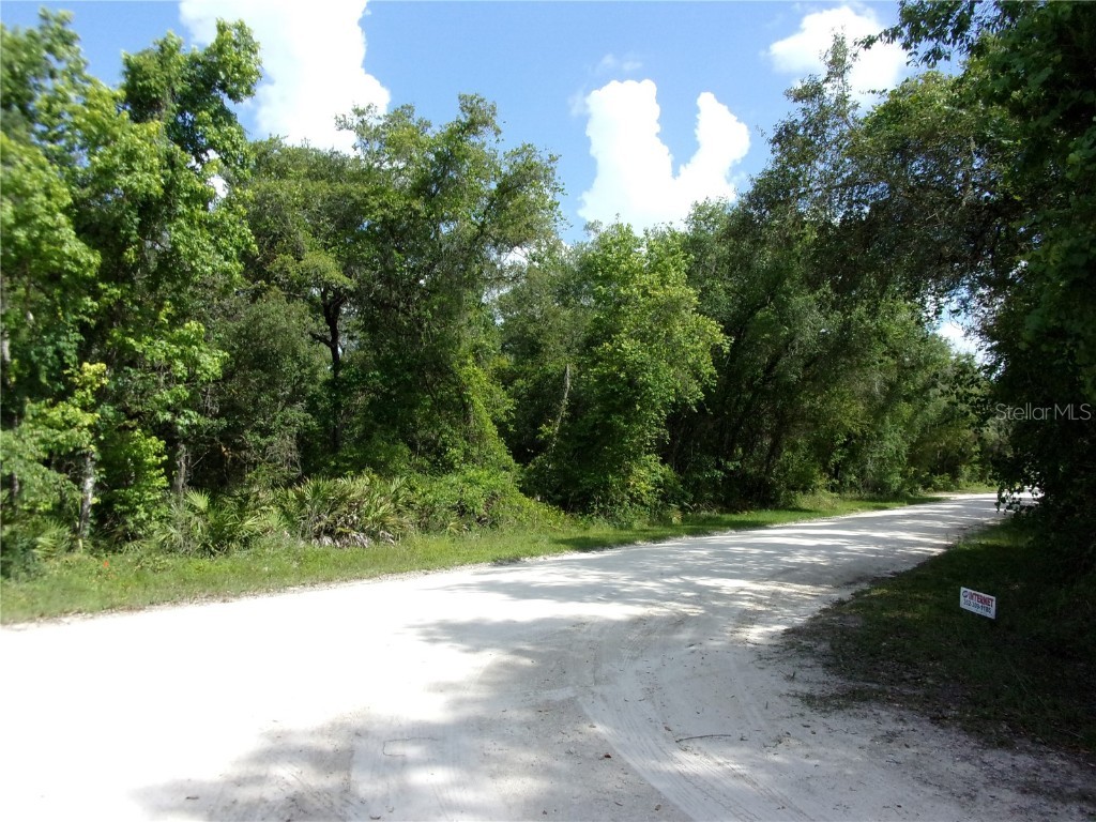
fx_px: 887
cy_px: 411
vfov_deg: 49.7
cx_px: 548
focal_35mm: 28
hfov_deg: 63.4
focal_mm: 5.1
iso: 200
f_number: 10.8
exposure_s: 1/170
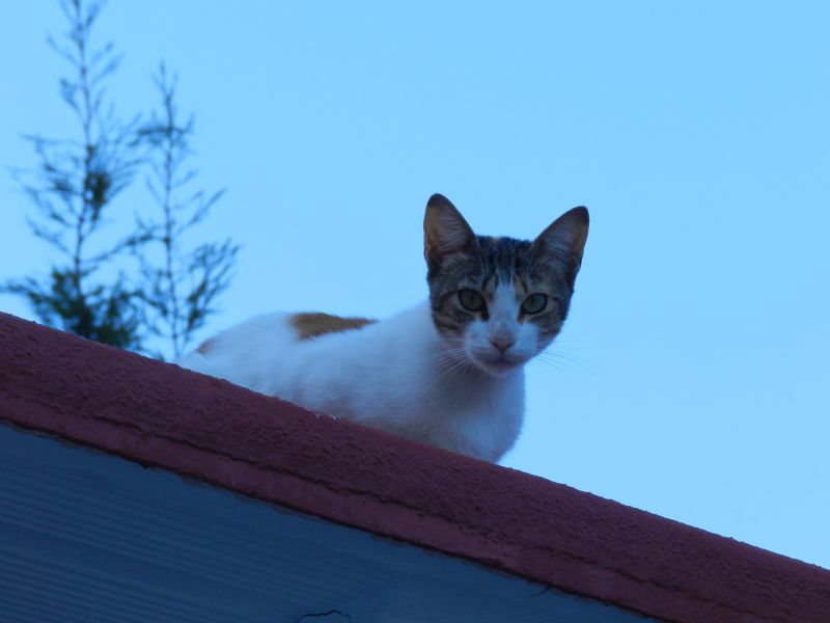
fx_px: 3836
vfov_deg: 9.3
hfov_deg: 12.3
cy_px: 312
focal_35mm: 160
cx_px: 415
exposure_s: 1/250
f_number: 5.3
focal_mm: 28.4
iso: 160
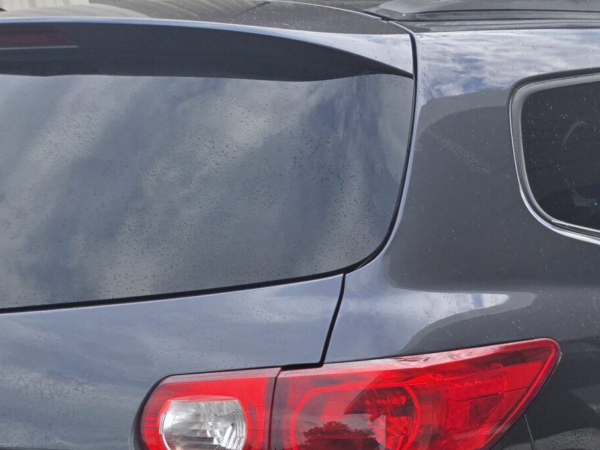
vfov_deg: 21.2
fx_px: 1126
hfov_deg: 25.3
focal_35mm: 65
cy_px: 520
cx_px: 803
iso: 25
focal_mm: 5.4
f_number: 1.8
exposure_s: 1/803
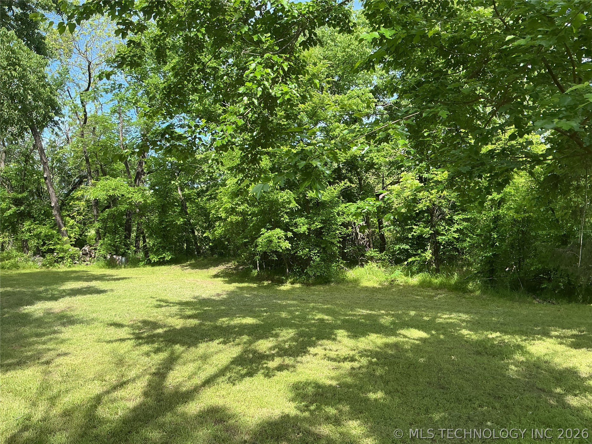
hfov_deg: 61.7
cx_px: 296
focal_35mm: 29
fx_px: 496
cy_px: 222
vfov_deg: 48.2
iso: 25
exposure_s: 1/428
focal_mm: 3
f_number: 1.8
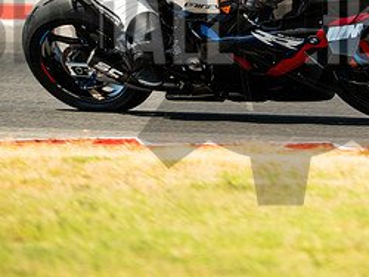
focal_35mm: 936
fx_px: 9987
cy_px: 26
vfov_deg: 1.6
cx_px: 280
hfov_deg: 2.1
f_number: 2.8
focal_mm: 280
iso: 320
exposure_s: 1/2000
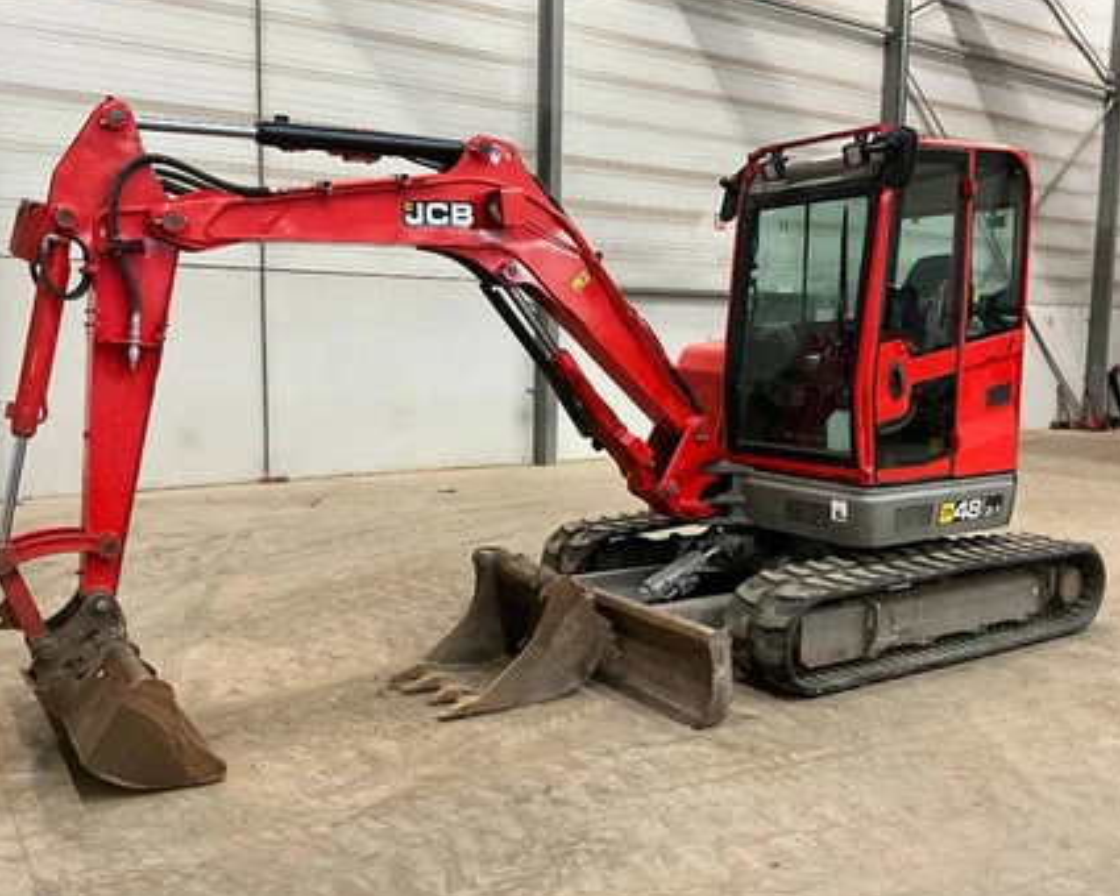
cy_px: 459
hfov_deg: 55.7
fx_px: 1061
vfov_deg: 45.8
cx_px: 543
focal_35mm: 32
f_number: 1.8
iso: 250
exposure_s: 1/60
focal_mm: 3
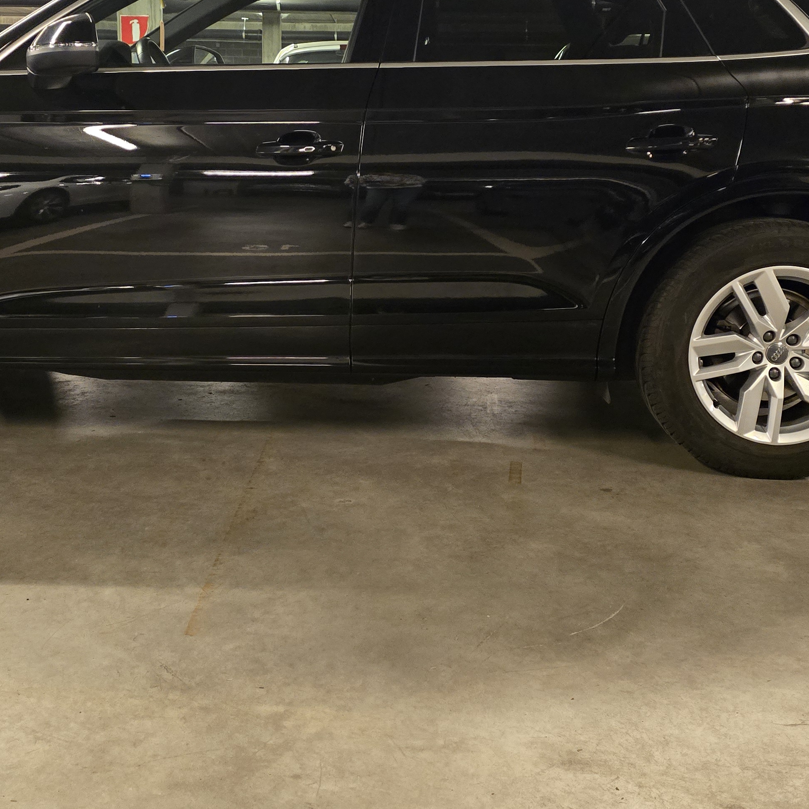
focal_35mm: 42
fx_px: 1111
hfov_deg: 39.9
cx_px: 333
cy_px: 241
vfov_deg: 39.3
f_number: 1.7
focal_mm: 6.3
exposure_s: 1/100
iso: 2000
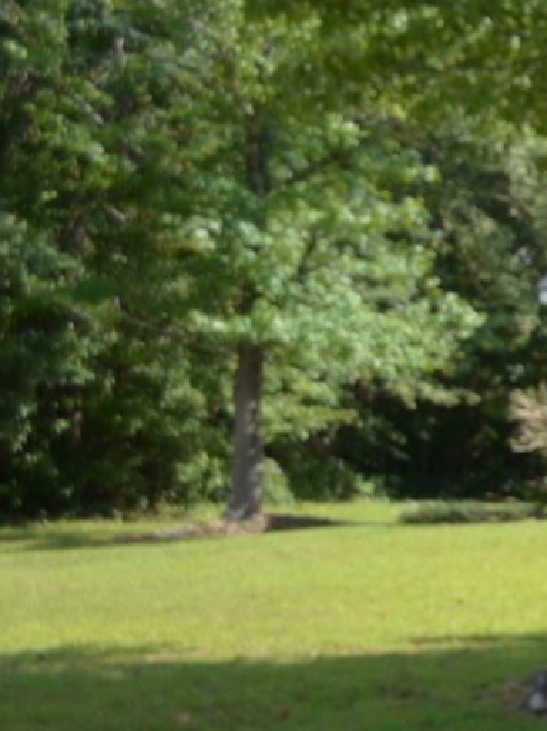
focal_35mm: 83
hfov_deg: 15.2
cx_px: 999
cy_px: 331
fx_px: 1751
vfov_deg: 23.6
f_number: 3.8
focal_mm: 20
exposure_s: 1/500
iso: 125
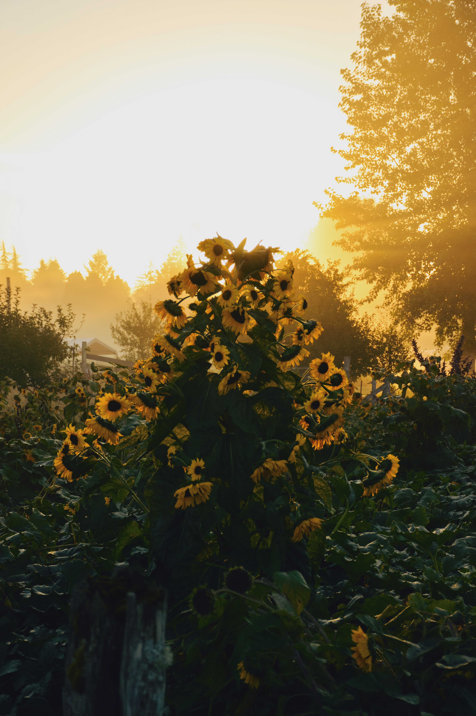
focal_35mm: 68
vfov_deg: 29.9
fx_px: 1341
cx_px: 238
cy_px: 358
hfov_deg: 20.1
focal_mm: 45
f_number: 4.5
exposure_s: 1/800
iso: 200
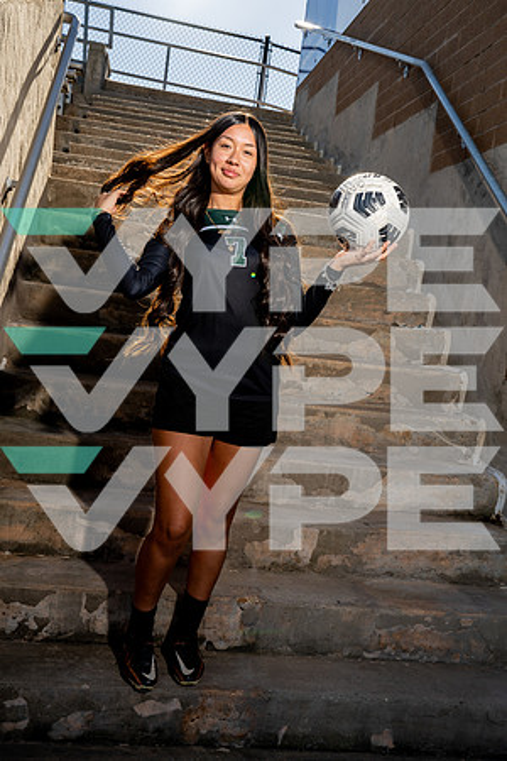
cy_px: 380
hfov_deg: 35.1
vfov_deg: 50.7
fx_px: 803
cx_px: 254
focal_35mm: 38
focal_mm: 38
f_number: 8
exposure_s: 1/250
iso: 100
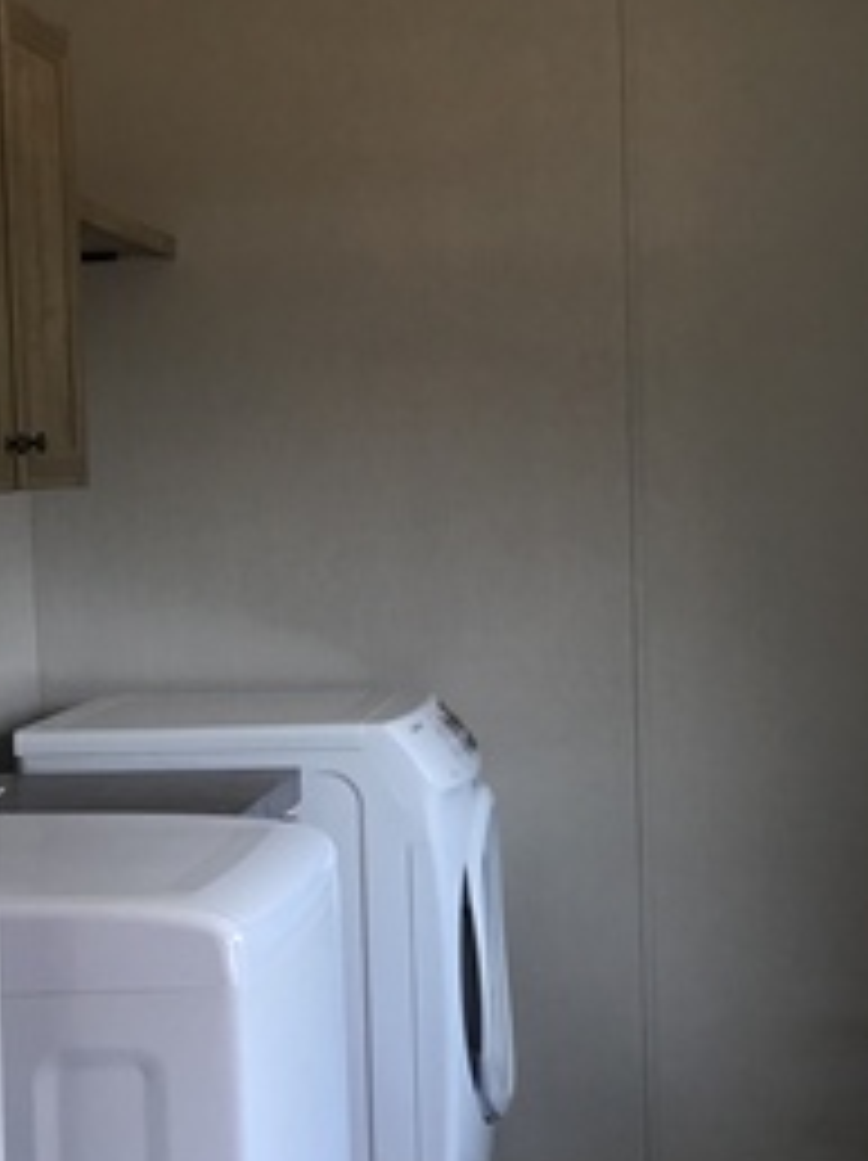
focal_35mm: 77
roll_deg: +2.4
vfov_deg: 25.4
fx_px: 2579
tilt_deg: -2.6
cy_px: 608
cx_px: 576
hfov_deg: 19.1
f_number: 2.4
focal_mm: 3.3
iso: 32
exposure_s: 1/60
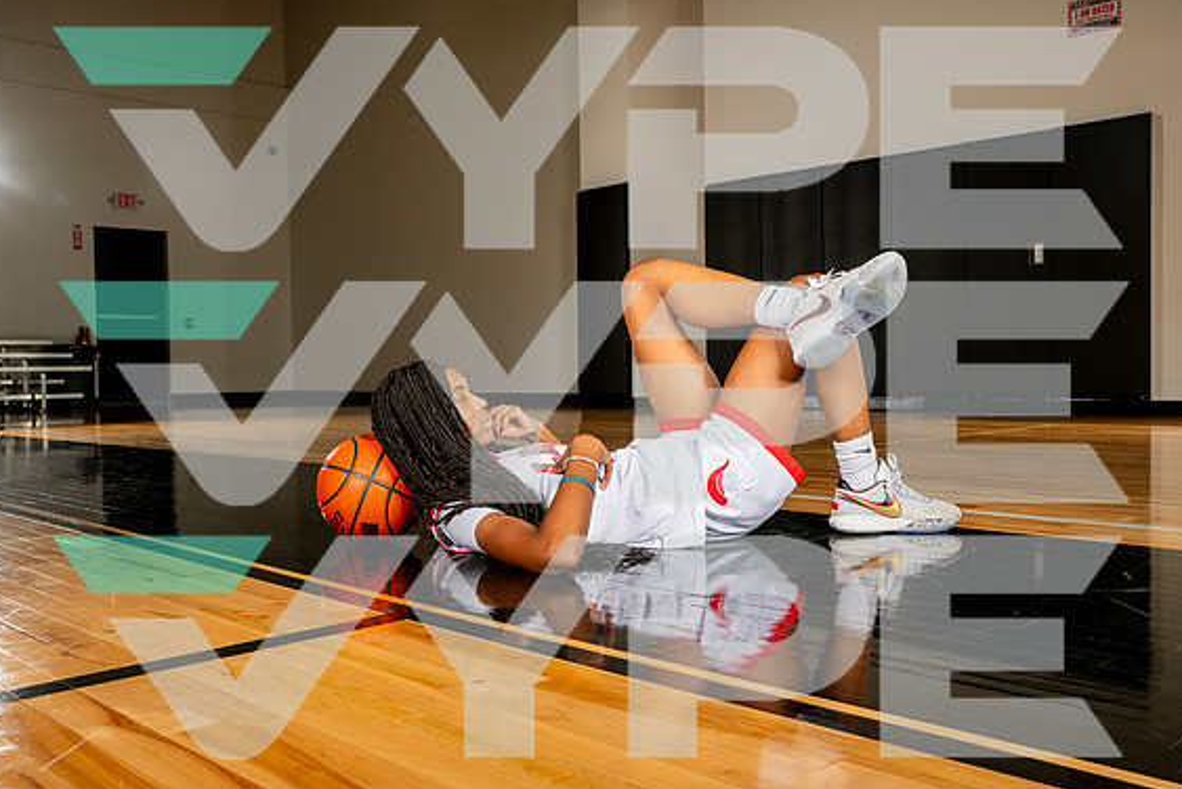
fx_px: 1150
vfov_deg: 37.9
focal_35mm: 35
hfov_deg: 54.4
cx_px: 594
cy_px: 393
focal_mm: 34
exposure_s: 1/400
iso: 250
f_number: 8
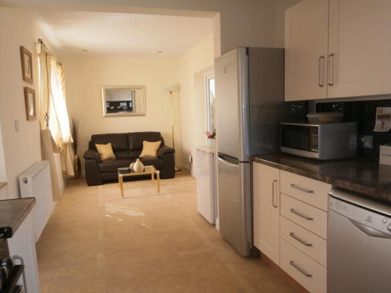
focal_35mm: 26
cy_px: 146
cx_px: 196
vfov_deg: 53.0
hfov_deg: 67.3
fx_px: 294
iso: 80
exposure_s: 1/60
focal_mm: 4.7
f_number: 2.8
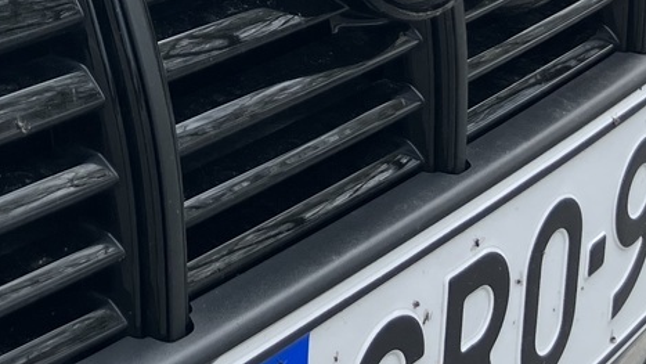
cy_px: -162
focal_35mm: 94
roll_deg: -0.3
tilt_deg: -12.8
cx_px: 87
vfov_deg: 12.3
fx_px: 1611
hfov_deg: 22.2
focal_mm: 3.99
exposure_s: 1/714
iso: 32
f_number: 1.8
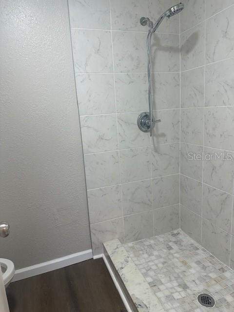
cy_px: 156
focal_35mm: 24
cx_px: 117
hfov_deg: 56.8
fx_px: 216
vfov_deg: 71.6
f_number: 1.78
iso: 160
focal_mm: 6.86
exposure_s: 1/120
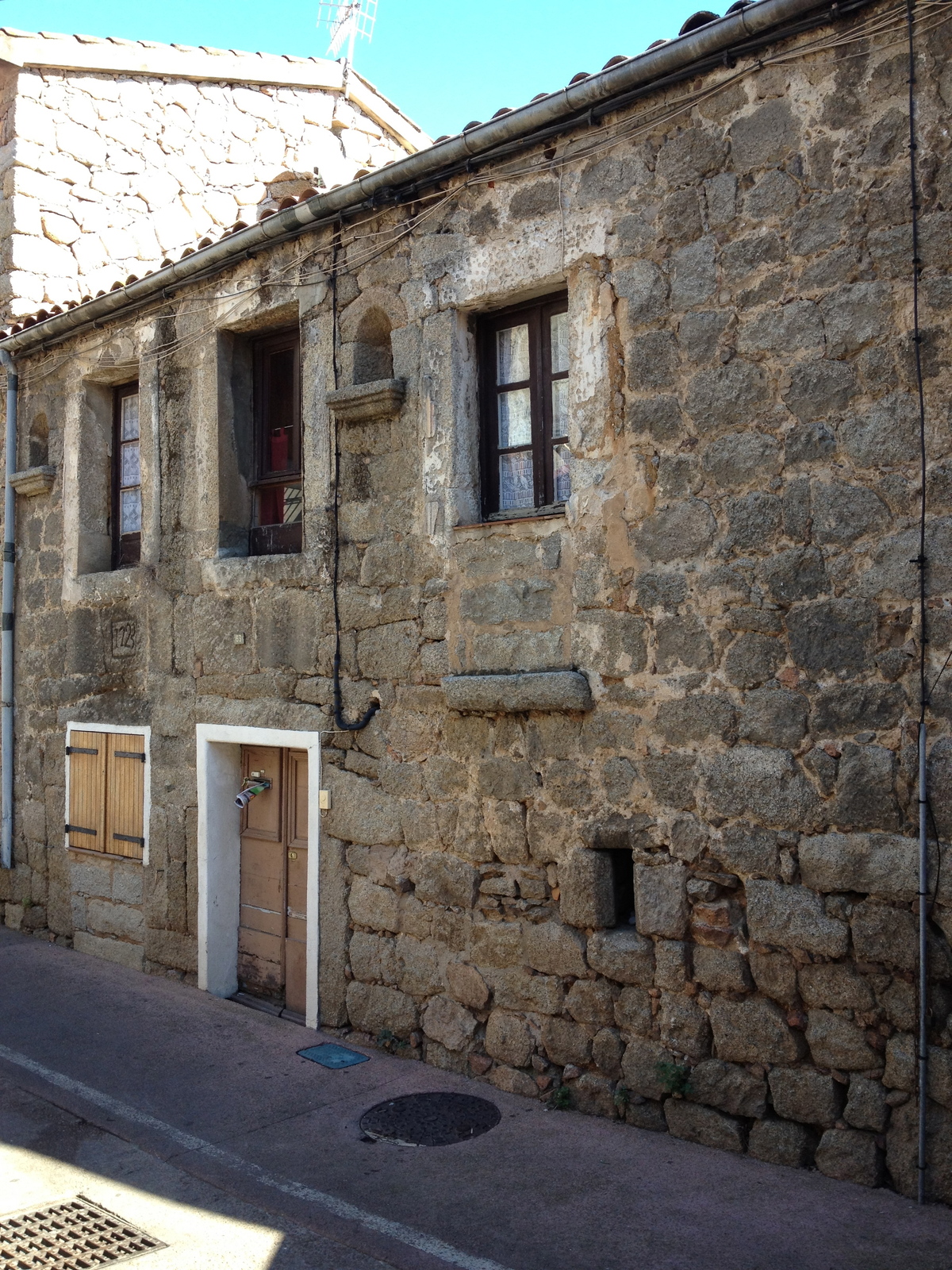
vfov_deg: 52.6
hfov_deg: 40.7
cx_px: 476
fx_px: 1283
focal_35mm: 35
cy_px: 635
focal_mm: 4.28
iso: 64
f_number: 2.4
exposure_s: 1/267
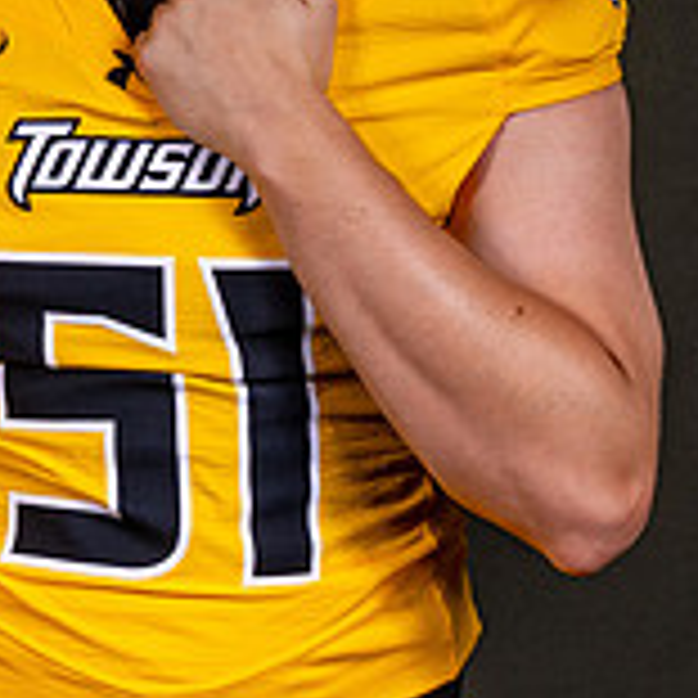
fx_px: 4973
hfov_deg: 8.0
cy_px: 329
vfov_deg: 8.0
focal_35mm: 218
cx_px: 117
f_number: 8
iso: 100
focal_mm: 47
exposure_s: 1/320
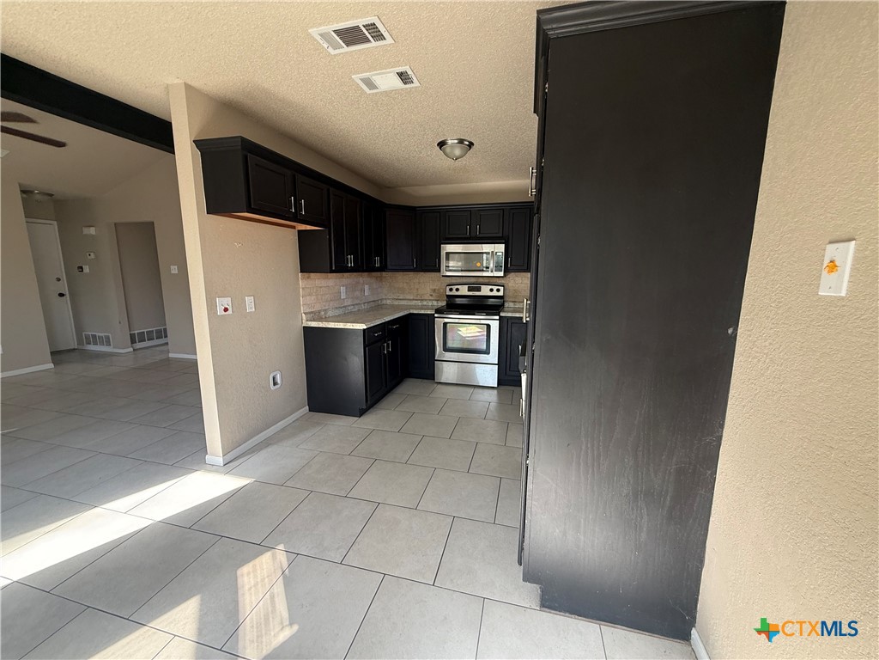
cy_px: 330
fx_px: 356
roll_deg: -0.7
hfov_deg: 102.1
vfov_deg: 85.7
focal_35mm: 14
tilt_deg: -9.6
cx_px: 440
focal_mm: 2.22
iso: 100
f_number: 2.2
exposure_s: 1/99
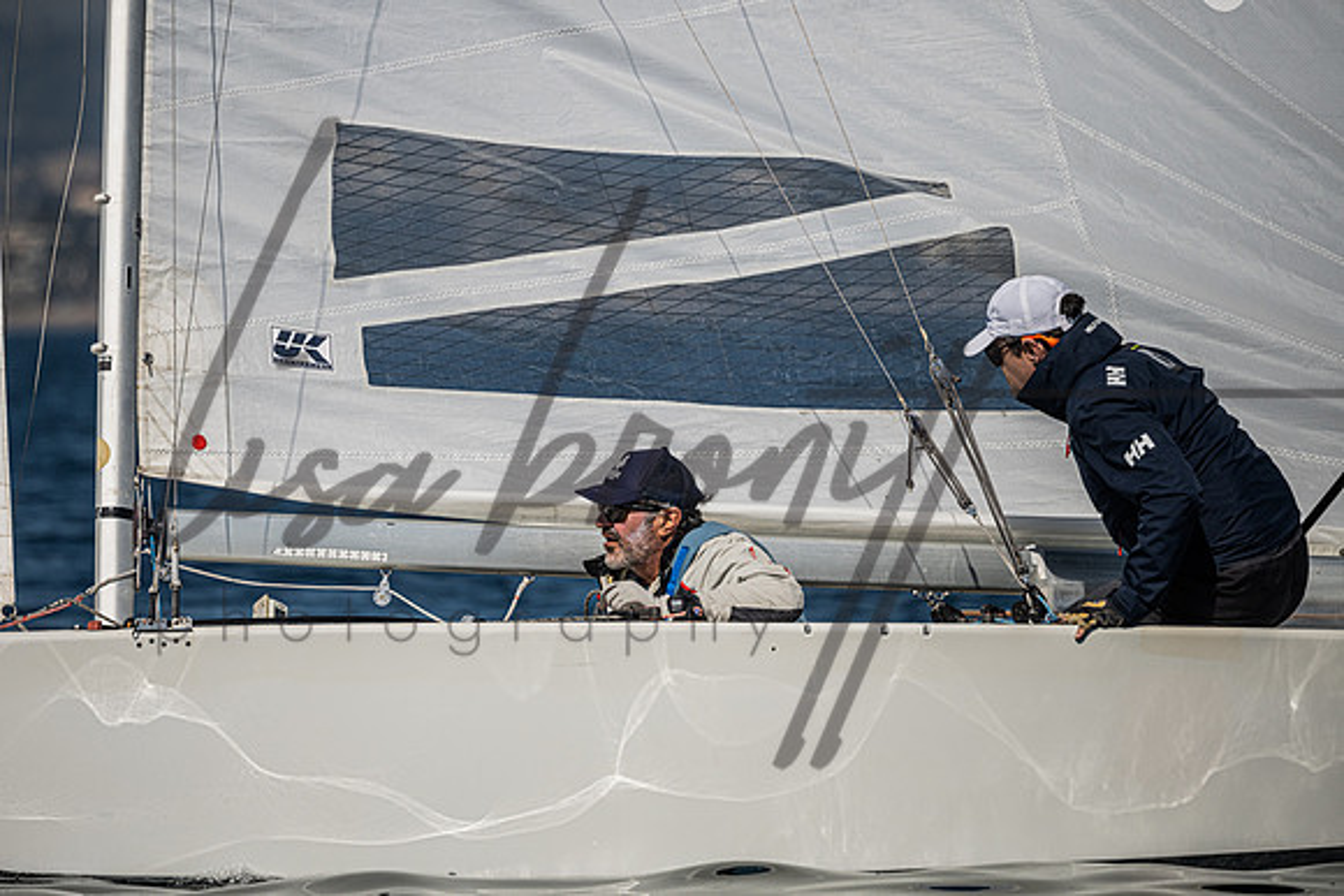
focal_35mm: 329
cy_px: 387
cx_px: 581
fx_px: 12302
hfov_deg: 6.3
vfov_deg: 4.2
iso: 400
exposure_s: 1/8000
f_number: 5.3
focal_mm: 290
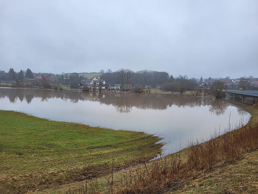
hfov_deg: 67.3
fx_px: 194
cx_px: 129
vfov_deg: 53.1
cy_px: 97
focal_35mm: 26
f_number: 1.8
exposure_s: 1/904
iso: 40
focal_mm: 5.4
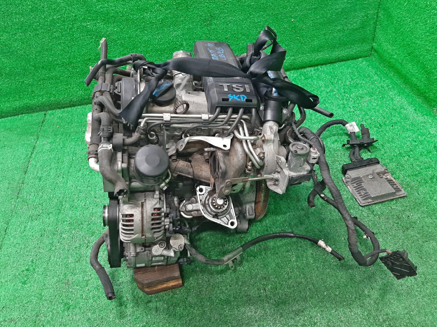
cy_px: 167
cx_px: 221
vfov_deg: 51.3
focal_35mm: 27
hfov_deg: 65.3
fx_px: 341
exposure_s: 1/50
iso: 190
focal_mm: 3.93
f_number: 1.7
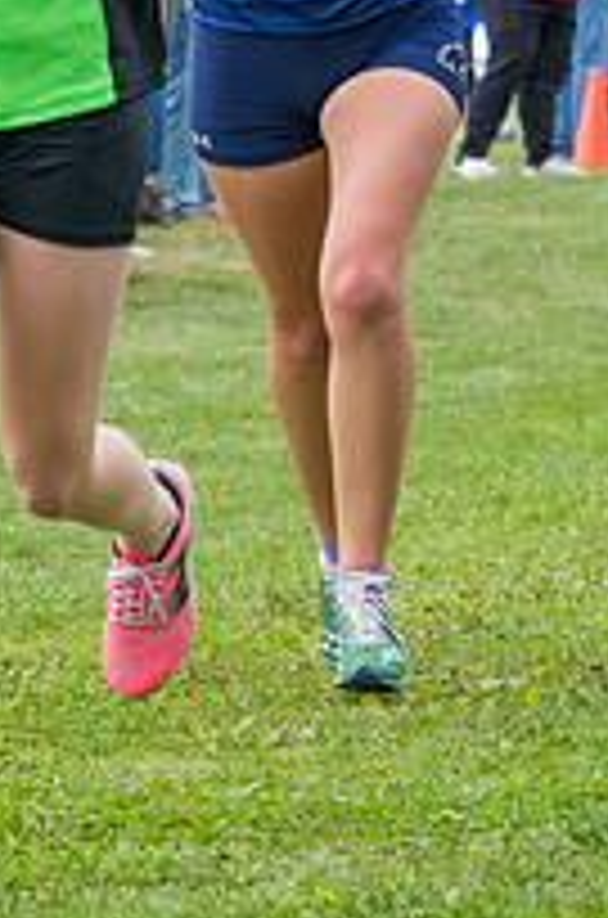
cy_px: 135
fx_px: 7256
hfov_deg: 4.8
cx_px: 277
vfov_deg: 7.2
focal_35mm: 285
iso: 2000
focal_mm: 86
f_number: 5.6
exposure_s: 1/1250
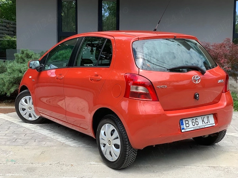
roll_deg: -0.8
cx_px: 119
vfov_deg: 28.0
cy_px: 89
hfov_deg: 36.8
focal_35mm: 52
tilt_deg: -5.2
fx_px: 358
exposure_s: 1/291
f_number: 2.4
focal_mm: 6
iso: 16
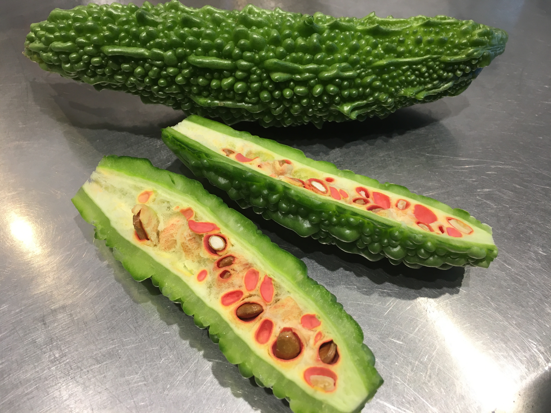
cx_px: 276
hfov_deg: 61.7
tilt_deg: -52.2
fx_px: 462
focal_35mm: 29
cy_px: 206
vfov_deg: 48.2
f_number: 2.2
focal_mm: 4.15
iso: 50
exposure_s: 1/30
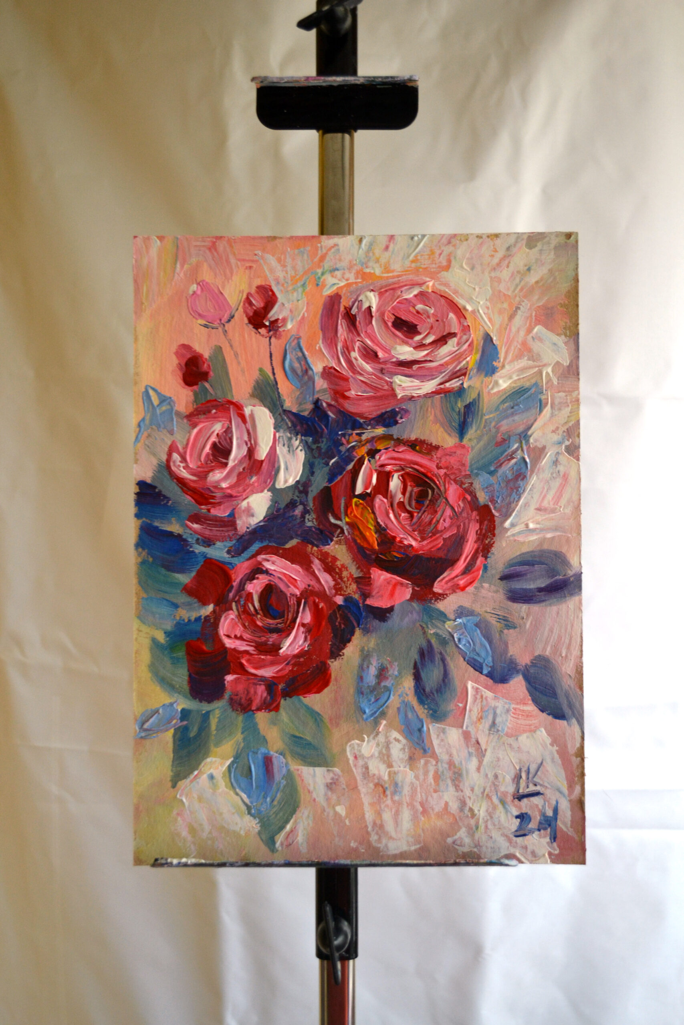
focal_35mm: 39
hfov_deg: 34.2
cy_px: 512
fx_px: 1111
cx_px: 342
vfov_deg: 49.6
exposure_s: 1/15
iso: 500
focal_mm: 26
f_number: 4.2
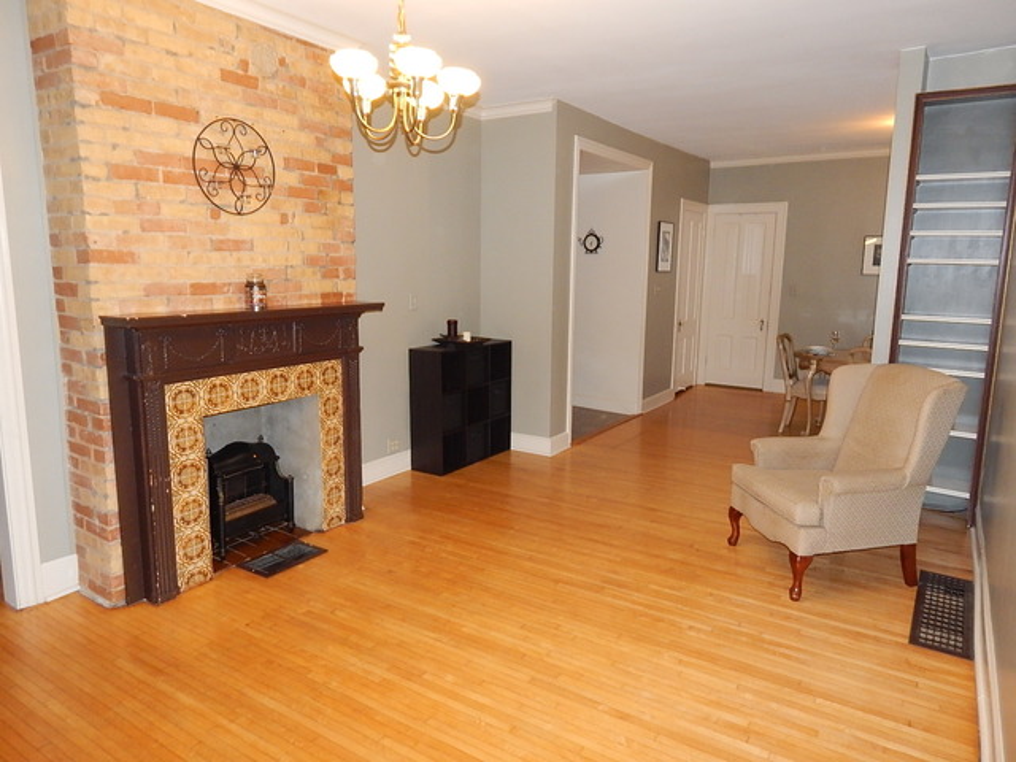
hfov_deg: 76.4
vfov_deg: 61.1
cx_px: 508
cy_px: 381
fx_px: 646
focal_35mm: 22
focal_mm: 4
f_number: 3
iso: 360
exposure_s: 1/30
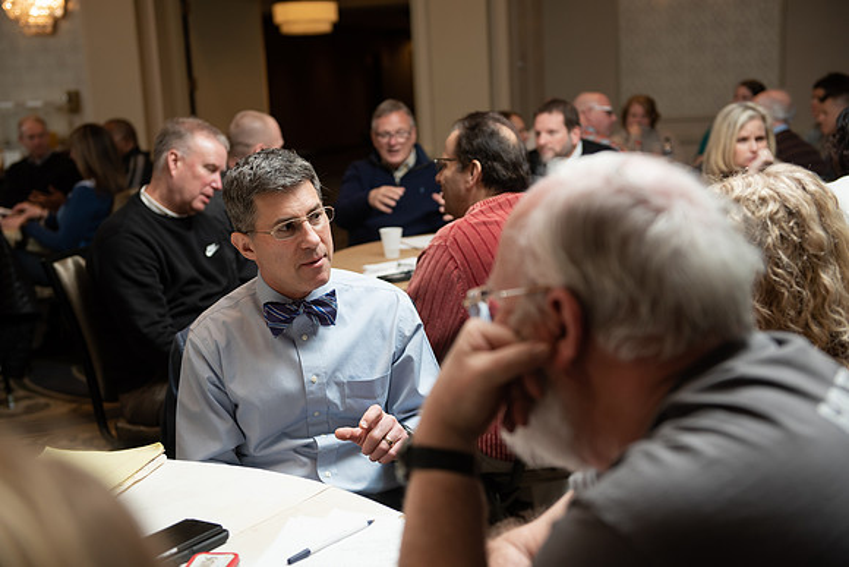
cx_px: 424
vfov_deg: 27.0
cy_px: 284
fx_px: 1179
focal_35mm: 50
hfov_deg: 39.6
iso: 500
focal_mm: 50
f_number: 3.5
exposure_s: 1/160
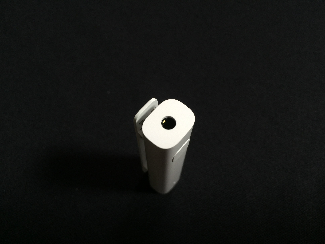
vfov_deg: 48.2
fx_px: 272
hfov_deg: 61.7
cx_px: 162
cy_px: 122
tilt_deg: -60.2
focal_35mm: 29
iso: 50
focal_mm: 4.15
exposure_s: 1/30
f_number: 2.2
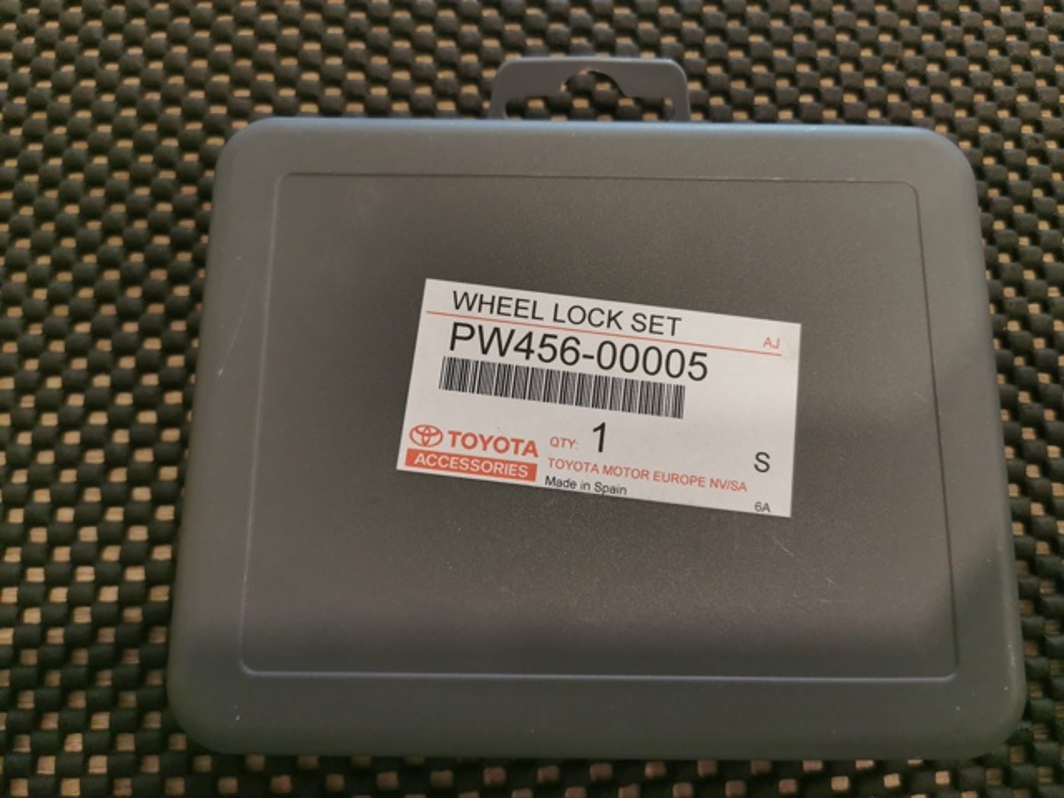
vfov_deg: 51.4
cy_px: 399
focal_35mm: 27
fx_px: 830
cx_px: 532
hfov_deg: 65.3
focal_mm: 5.56
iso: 125
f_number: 1.6
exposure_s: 1/100
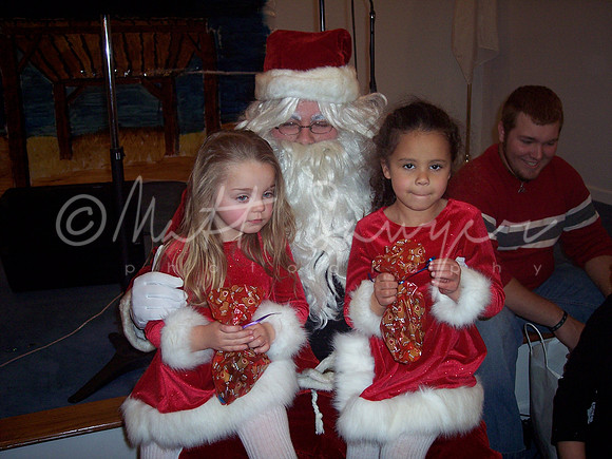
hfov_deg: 47.9
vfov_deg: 36.8
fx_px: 690
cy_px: 230
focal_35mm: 39
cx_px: 306
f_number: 2.8
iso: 140
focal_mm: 8
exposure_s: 1/60
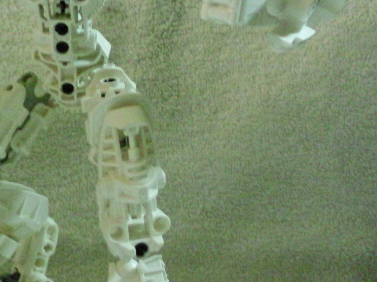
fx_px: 828
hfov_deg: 25.0
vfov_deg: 19.3
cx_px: 52
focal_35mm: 76
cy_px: 77
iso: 1600
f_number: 3.1
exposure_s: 1/18
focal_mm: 6.3
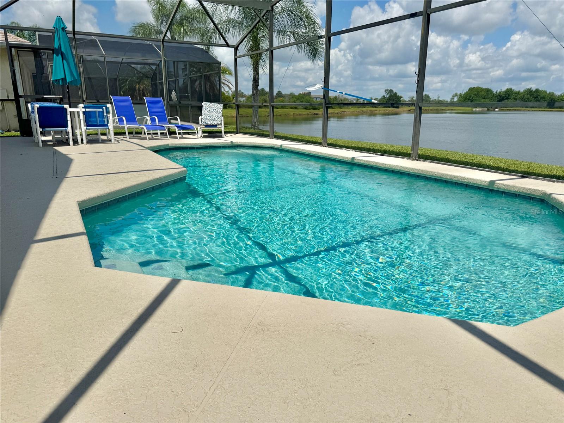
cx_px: 282
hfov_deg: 71.6
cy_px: 212
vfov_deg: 56.8
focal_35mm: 24
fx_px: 391
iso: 80
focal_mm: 6.76
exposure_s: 1/7937
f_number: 1.78
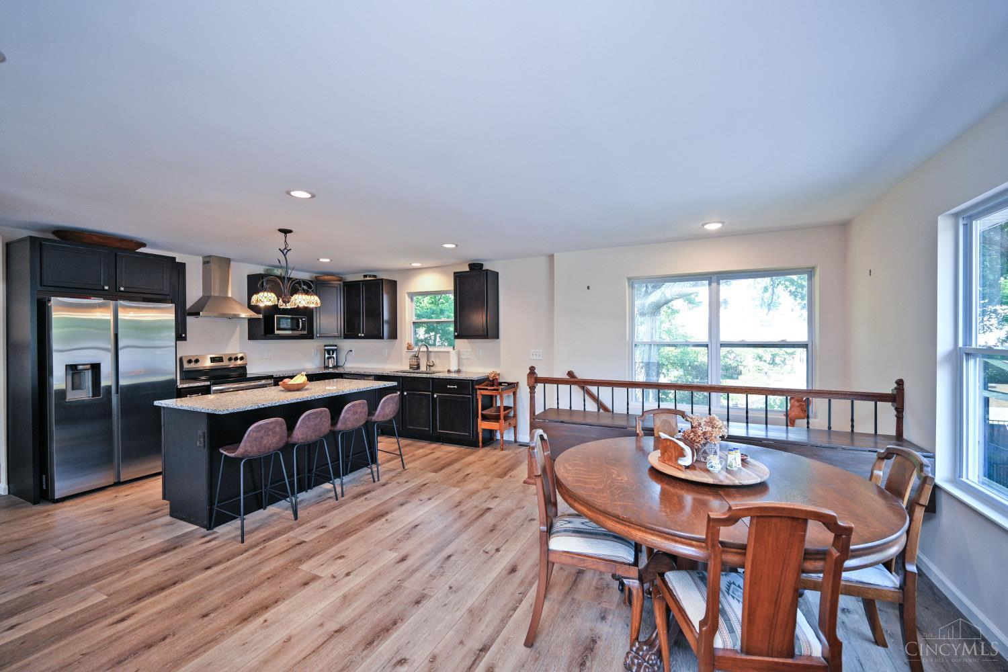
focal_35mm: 14
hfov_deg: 104.3
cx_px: 504
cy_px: 336
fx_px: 392
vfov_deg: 81.2
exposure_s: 1/60
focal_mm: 14
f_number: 4
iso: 250
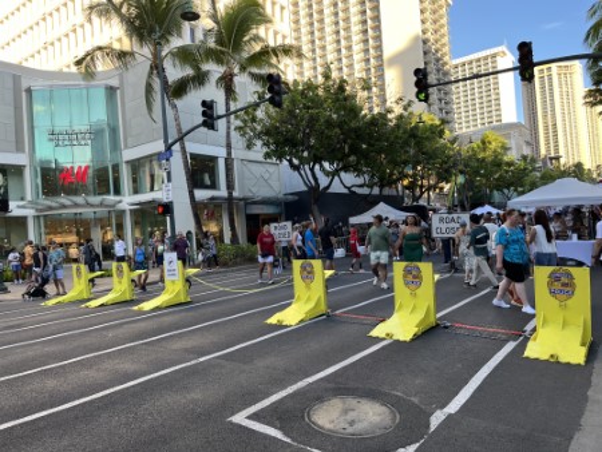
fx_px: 452
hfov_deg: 67.3
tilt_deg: +2.5
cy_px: 226
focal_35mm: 26
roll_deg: +3.8
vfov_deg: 53.1
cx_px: 301
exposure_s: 1/330
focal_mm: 5.1
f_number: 1.6
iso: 50
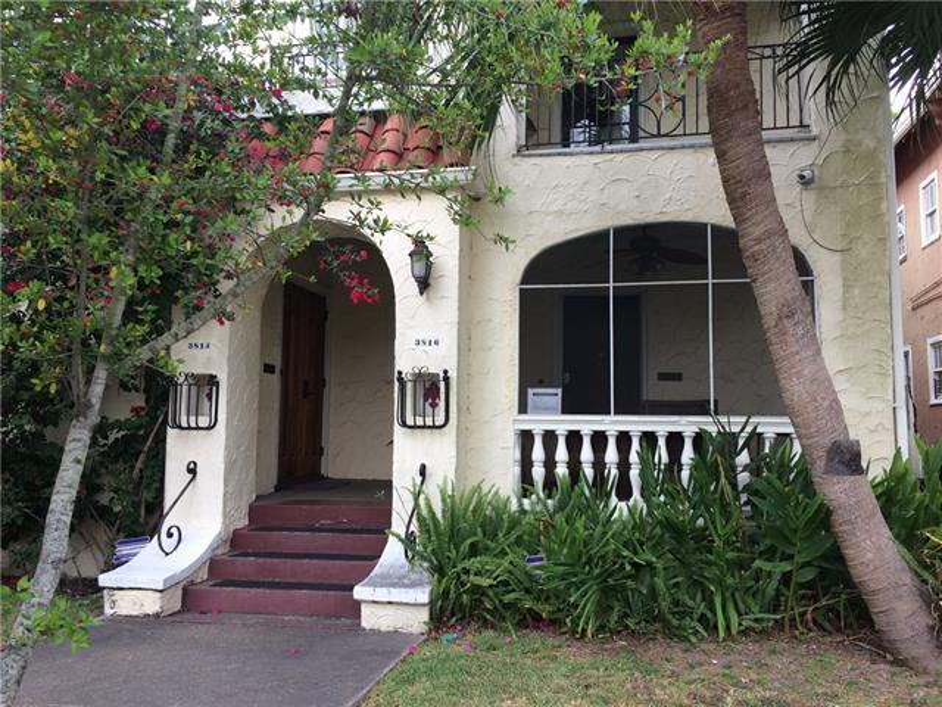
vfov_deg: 48.2
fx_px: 789
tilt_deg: +7.1
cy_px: 354
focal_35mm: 29
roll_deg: +0.2
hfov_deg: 61.7
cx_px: 471
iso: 32
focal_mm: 4.15
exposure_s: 1/120
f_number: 2.2
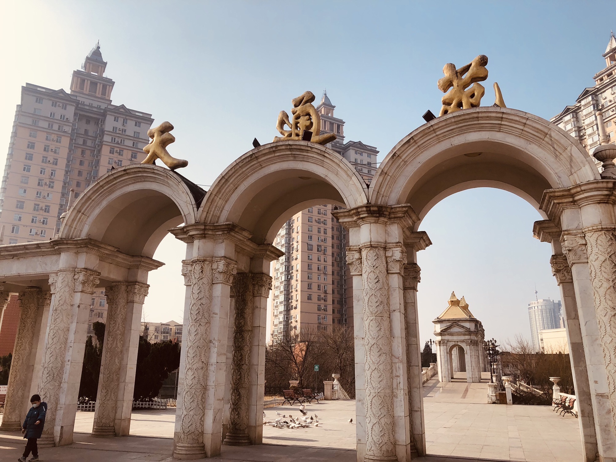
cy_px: 231
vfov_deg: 49.7
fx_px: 498
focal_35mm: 28
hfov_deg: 63.4
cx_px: 308
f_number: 1.8
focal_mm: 4
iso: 20
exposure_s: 1/2525
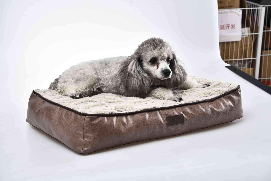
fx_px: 489
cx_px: 136
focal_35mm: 65
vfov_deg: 20.9
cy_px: 90
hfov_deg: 31.0
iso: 250
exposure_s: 1/125
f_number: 11
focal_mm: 65
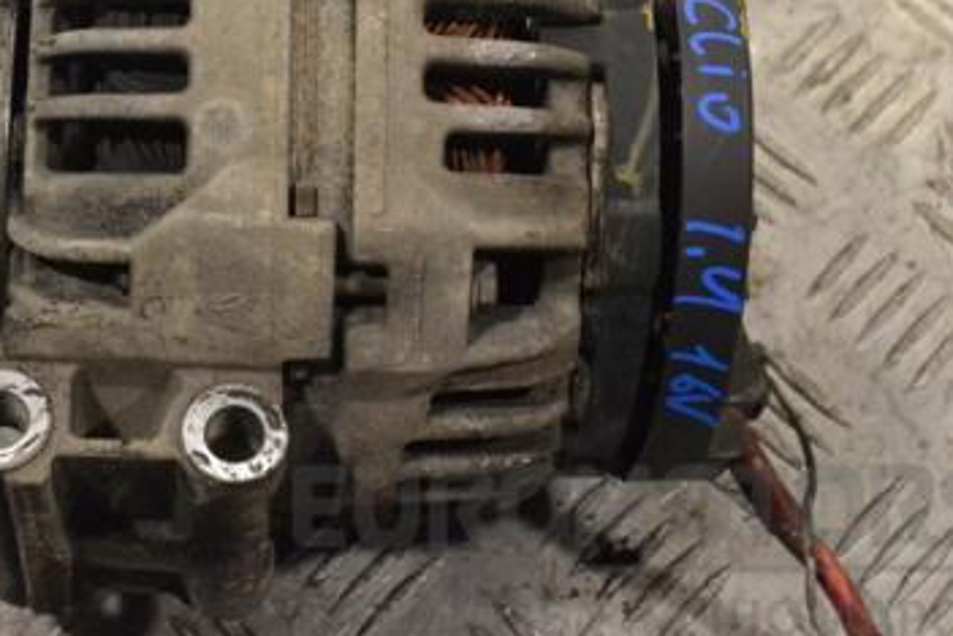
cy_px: 144
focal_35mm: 82
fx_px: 2171
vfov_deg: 16.6
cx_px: 242
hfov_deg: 24.5
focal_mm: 32
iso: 3200
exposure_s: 1/320
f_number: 9
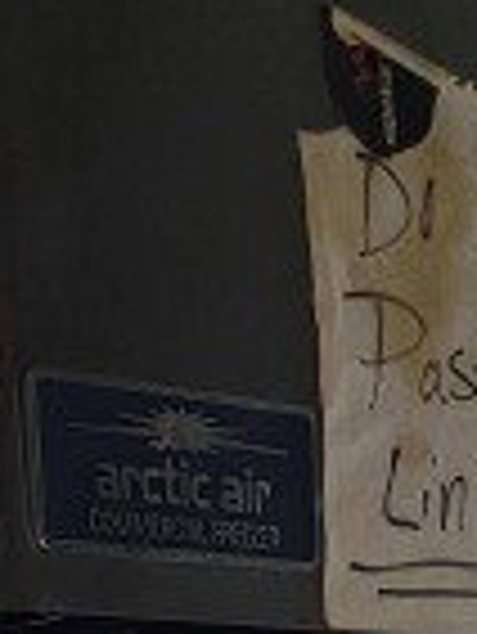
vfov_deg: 10.9
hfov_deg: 10.7
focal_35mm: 138
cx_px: 396
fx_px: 2532
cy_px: 1738
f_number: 1.8
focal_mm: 6.7
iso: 100
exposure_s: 1/120
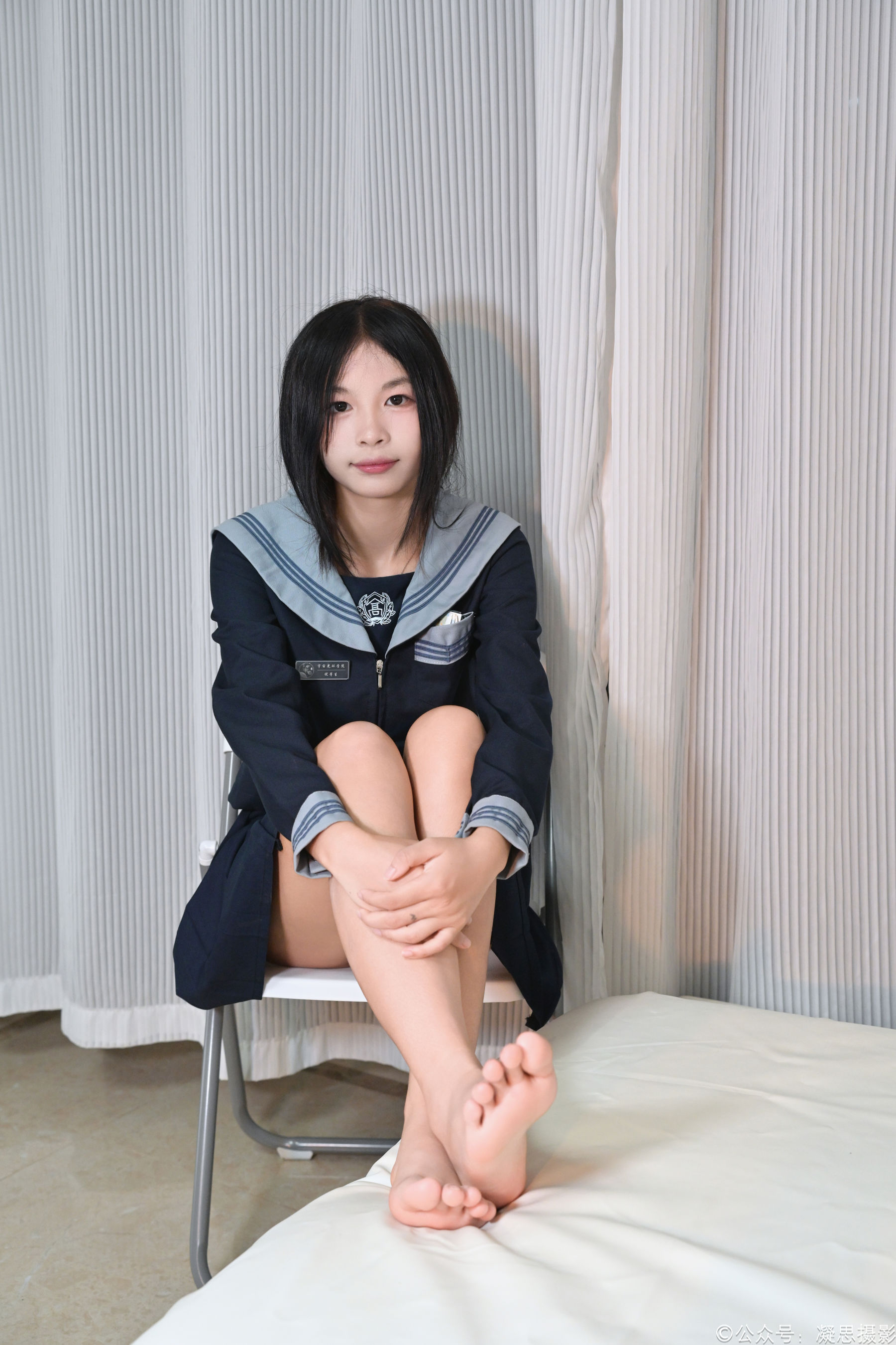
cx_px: 448
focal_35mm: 36
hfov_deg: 36.9
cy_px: 672
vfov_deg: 53.1
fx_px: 1344
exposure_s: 1/100
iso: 3200
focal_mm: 36
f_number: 5
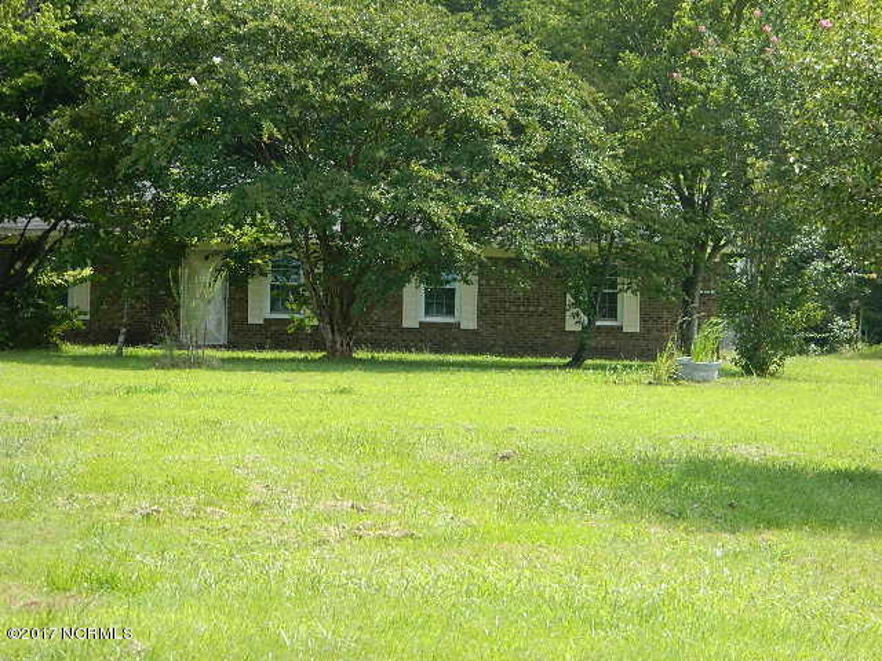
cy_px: 330
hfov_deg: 13.2
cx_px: 441
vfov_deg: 9.9
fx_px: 3822
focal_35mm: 150
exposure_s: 1/200
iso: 80
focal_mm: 27
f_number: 4.9
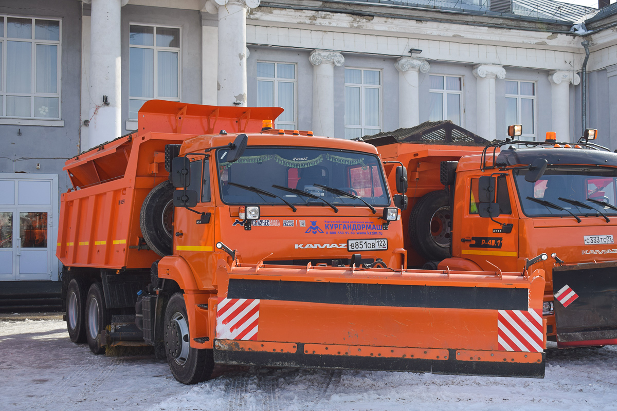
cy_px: 206
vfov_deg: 28.9
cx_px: 308
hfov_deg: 42.3
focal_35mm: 46
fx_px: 797
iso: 100
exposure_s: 1/500
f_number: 5.6
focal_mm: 31
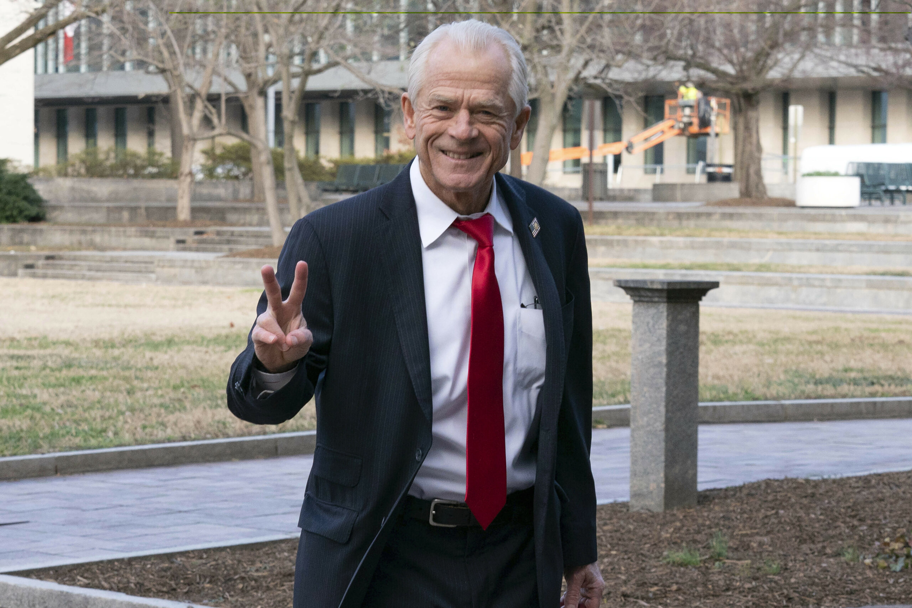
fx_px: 1773
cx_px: 456
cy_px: 304
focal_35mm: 70
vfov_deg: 19.5
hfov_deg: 28.8
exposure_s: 1/320
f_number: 10
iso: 1000
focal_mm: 70
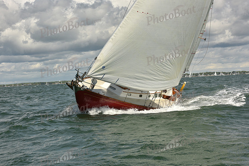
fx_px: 491
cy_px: 83
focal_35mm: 71
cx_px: 124
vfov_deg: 19.2
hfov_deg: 28.5
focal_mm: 70
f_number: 13
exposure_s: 1/800
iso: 320
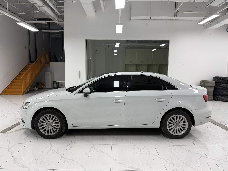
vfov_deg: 56.8
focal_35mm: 24
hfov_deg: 71.6
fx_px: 158
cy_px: 86
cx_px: 114
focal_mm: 6.76
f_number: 1.78
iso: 160
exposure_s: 1/122
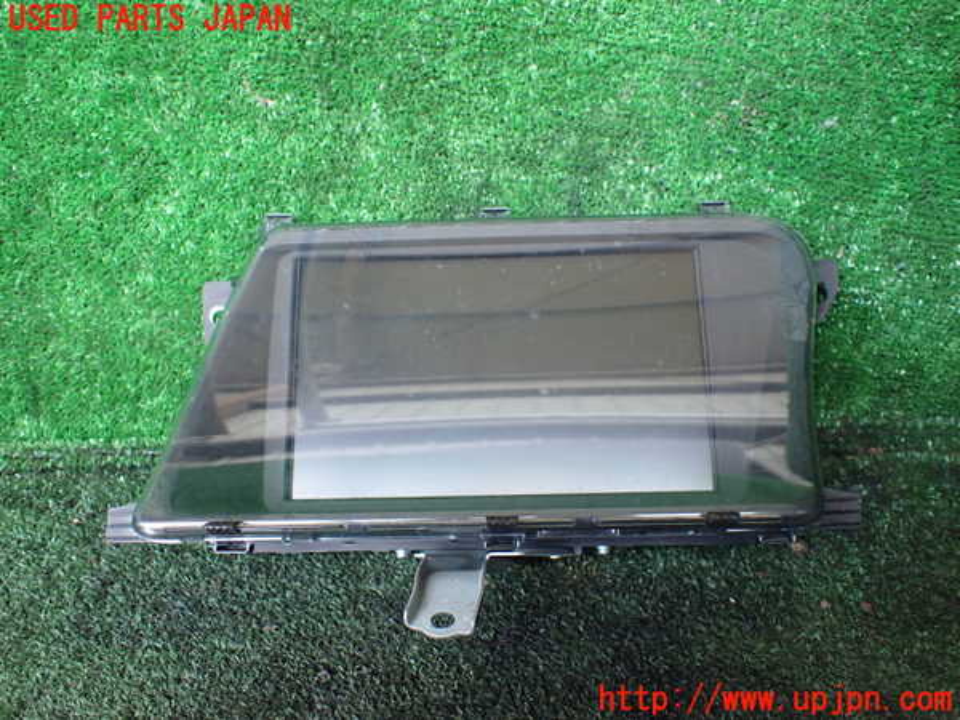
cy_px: 360
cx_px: 480
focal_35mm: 30
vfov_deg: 46.8
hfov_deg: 60.0
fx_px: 832
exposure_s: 1/100
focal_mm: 5.4
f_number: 2.3
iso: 800
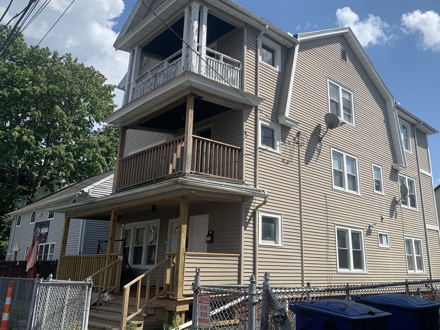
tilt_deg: +16.5
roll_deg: -0.6
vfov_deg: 45.4
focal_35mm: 31
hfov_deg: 58.1
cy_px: 149
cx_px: 255
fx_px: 394
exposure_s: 1/2915
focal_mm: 4.25
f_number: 1.8
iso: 25
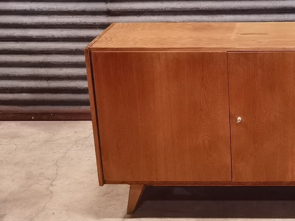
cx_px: 291
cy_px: 118
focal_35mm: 83
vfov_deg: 17.8
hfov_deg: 22.7
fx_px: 707
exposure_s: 1/20
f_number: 1.9
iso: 1000
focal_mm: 6.71
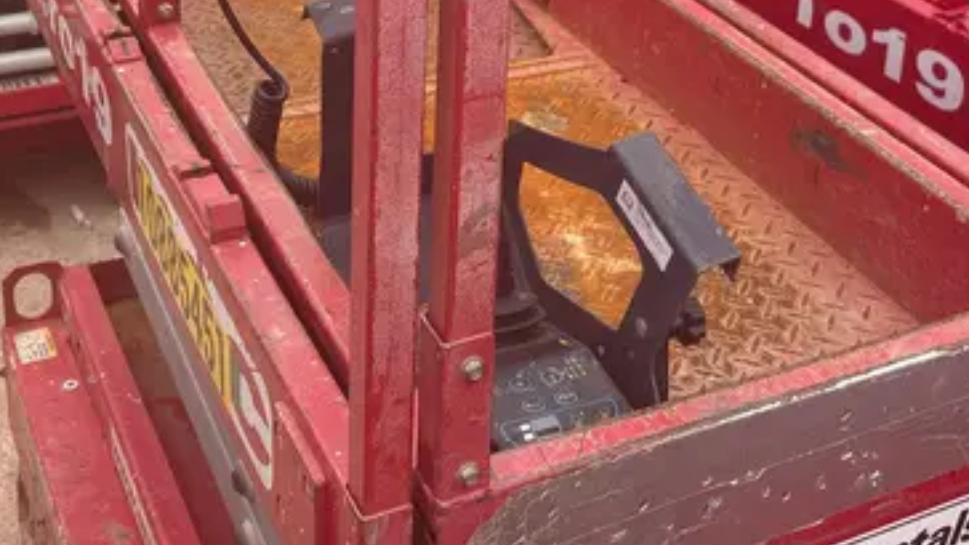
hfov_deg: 36.5
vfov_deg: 20.1
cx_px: 556
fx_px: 1465
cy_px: -54
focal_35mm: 57
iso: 50
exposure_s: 1/1381
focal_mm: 5.96
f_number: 1.6
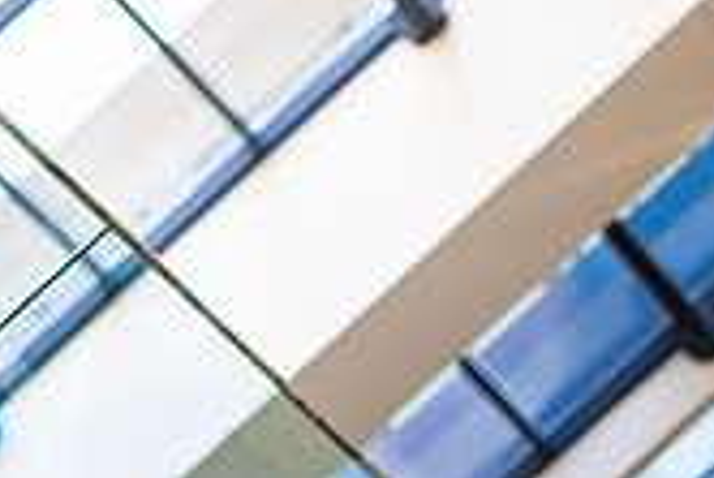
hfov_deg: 11.3
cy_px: -351
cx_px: -344
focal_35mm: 175
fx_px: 3474
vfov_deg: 7.6
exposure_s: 1/500
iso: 400
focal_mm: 50
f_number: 2
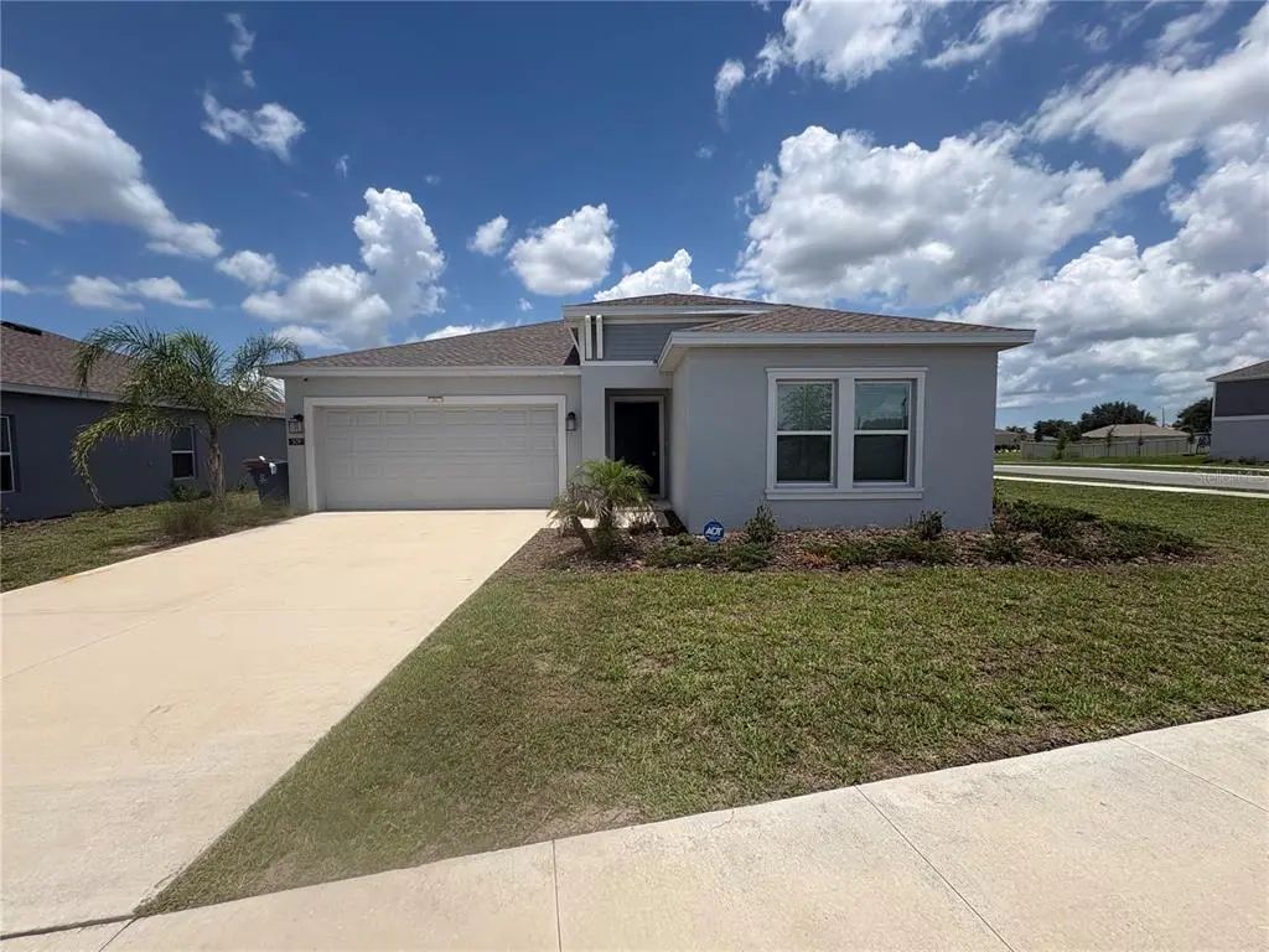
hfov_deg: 102.1
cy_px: 476
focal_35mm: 14
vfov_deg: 85.7
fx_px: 513
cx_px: 634
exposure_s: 1/2874
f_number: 2.2
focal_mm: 2.22
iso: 50
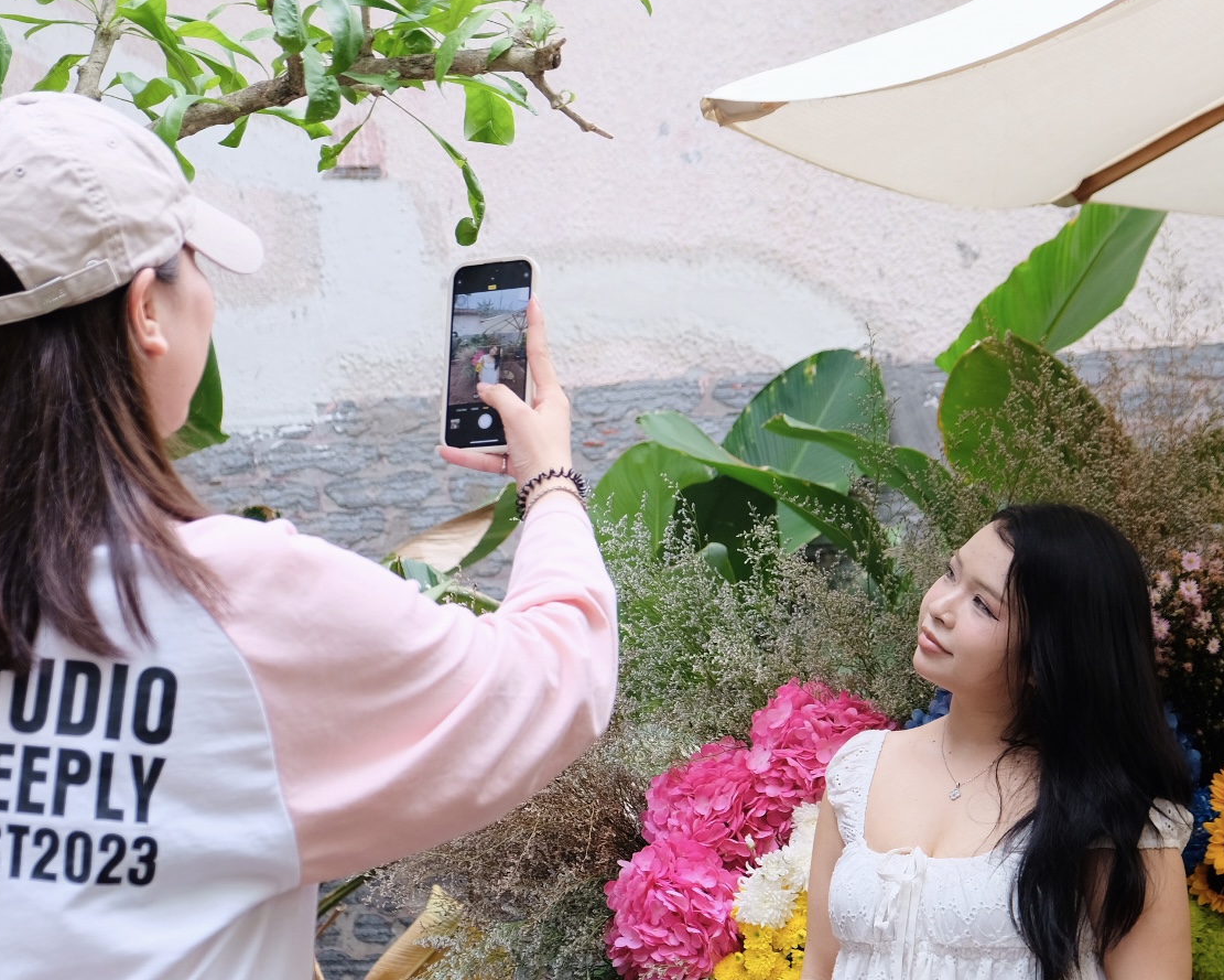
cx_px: 636
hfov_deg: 22.7
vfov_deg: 18.3
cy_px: 610
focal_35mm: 84
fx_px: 3043
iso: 400
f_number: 4
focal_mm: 37.4
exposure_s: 1/100
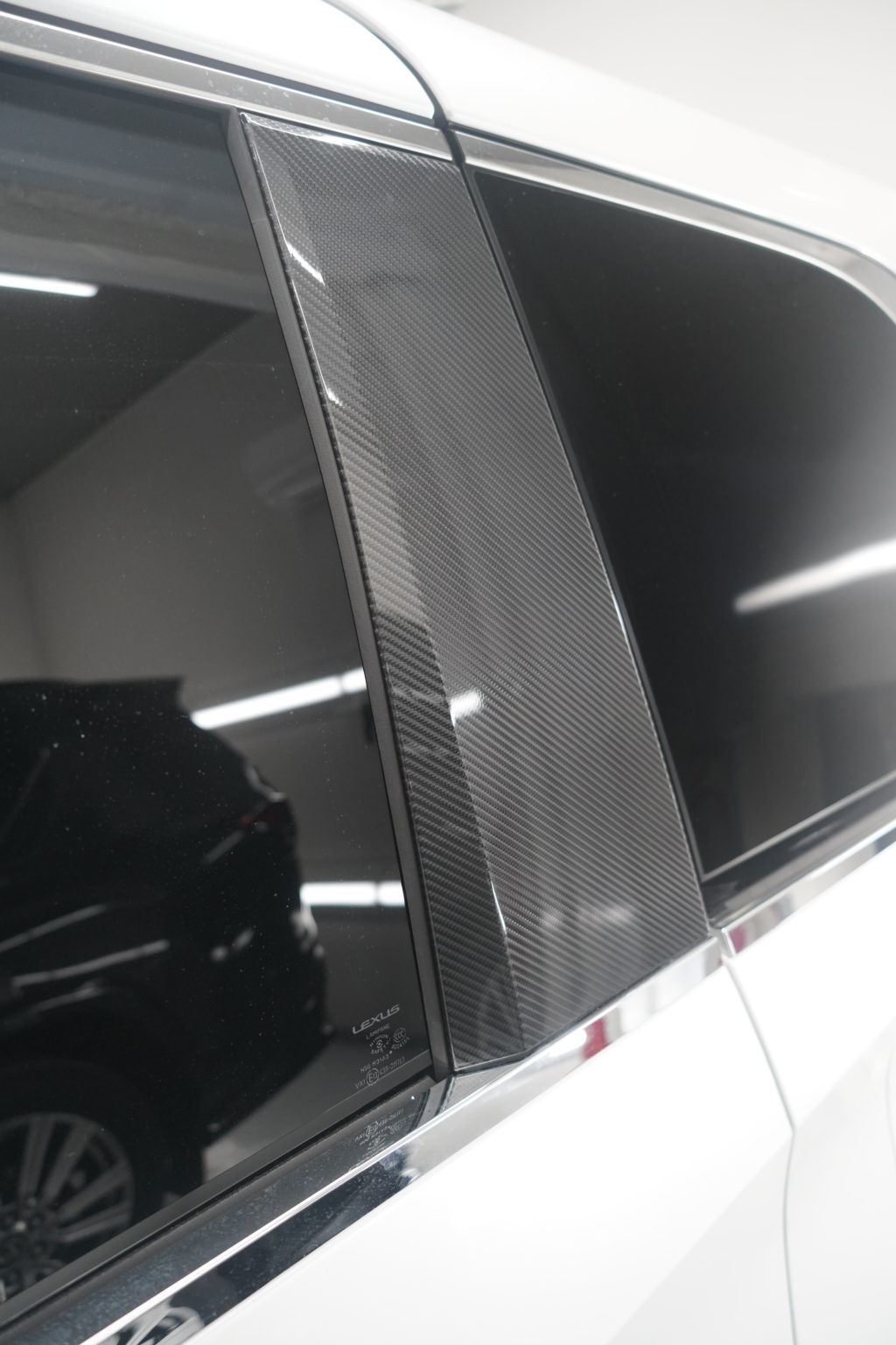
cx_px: 448
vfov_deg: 65.5
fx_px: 1045
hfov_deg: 46.4
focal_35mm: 28
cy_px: 672
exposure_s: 1/60
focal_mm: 28
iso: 1600
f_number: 4
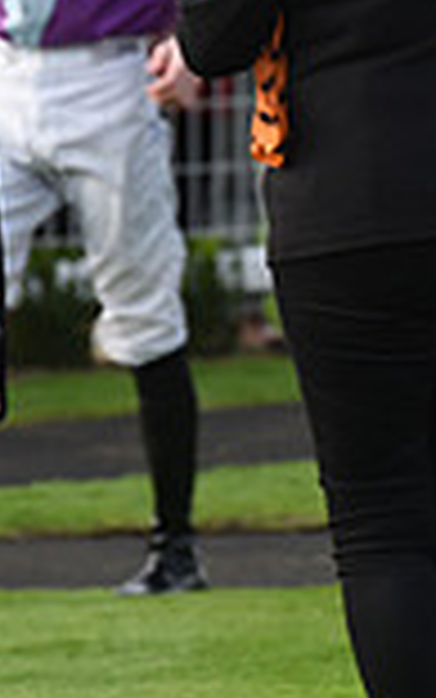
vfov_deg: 3.1
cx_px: 1227
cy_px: 191
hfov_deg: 1.9
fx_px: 13068
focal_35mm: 688
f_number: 5.6
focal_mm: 180
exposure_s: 1/1000
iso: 640
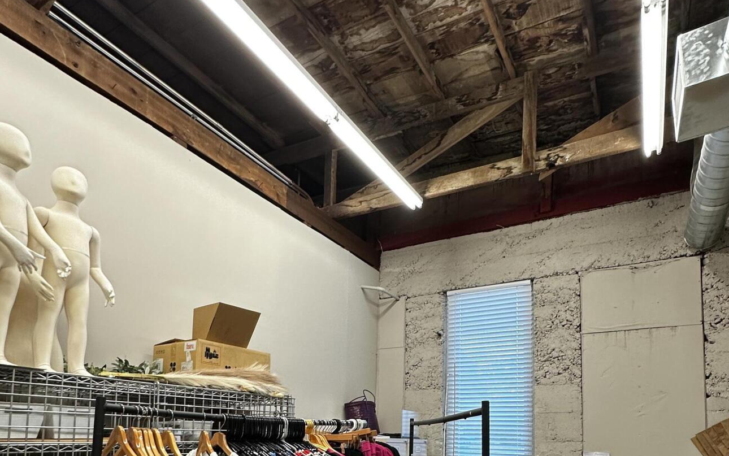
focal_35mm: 23
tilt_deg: +5.8
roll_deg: -0.7
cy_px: 406
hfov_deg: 76.7
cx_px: 414
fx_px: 457
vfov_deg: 47.9
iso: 125
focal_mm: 2.22
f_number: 2.2
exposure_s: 1/67
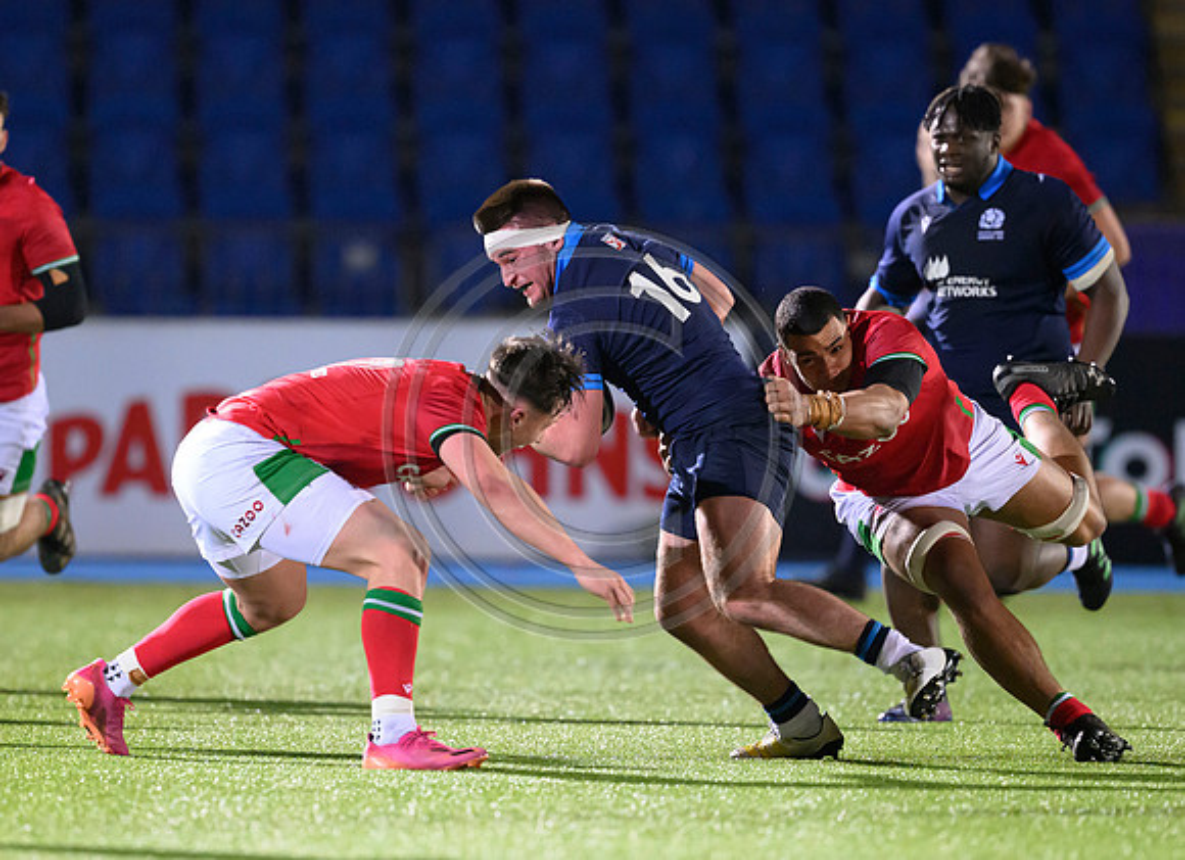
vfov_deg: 2.4
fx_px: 20422
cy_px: 461
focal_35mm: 603
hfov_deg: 3.3
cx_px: 522
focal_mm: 400
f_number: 3.2
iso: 6400
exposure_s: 1/800
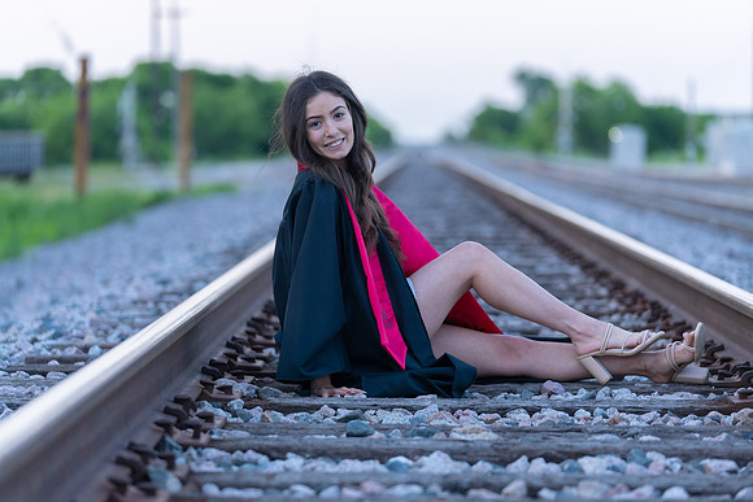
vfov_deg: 10.2
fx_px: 2809
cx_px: 376
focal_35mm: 134
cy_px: 251
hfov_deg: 15.3
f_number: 3.2
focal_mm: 131
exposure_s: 1/320
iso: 1600
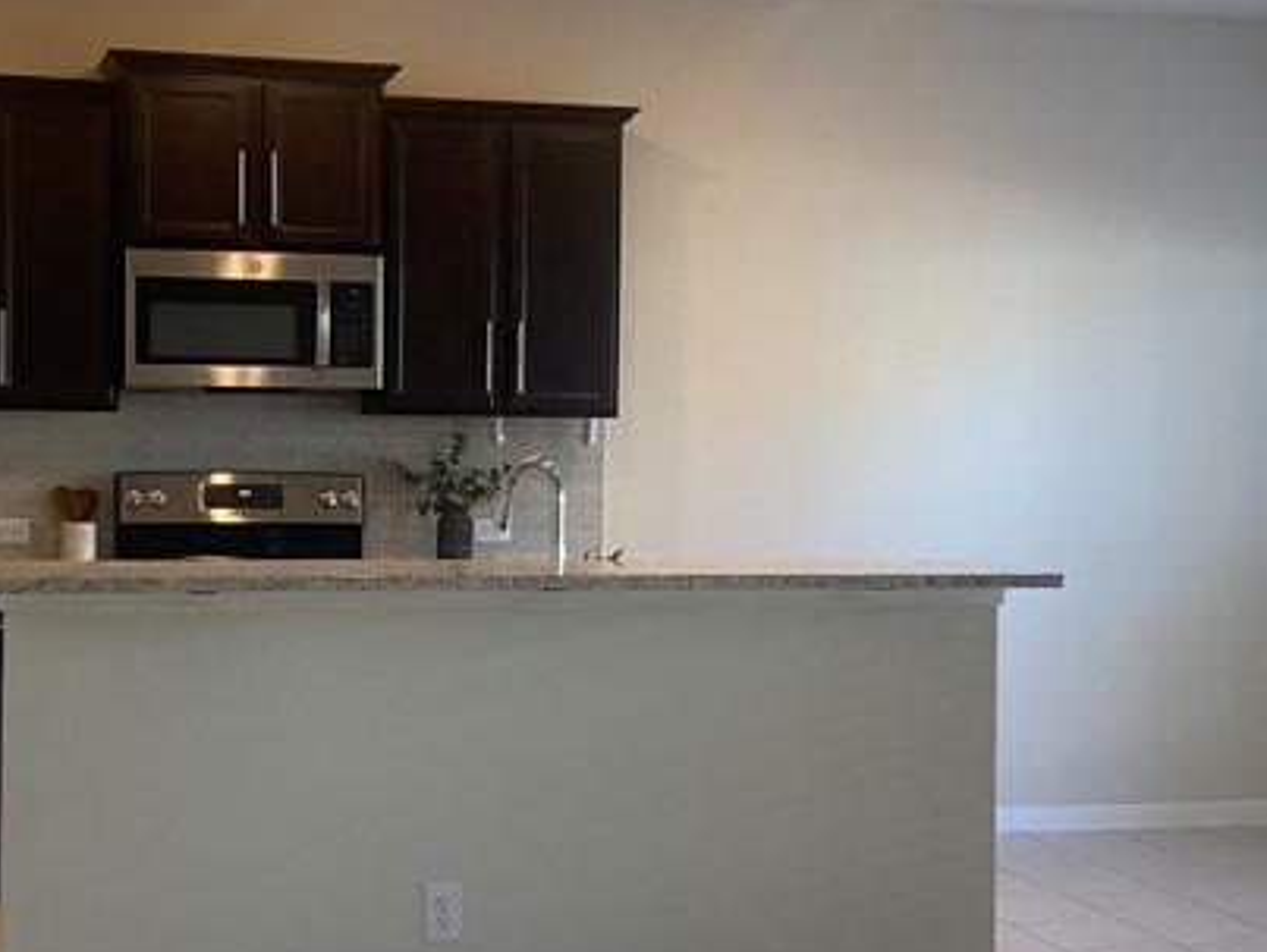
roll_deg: -0.5
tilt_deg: -2.0
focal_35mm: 66
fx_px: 2418
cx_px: 538
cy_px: 490
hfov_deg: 29.3
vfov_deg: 22.3
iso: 100
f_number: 1.8
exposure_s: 1/120
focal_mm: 4.25
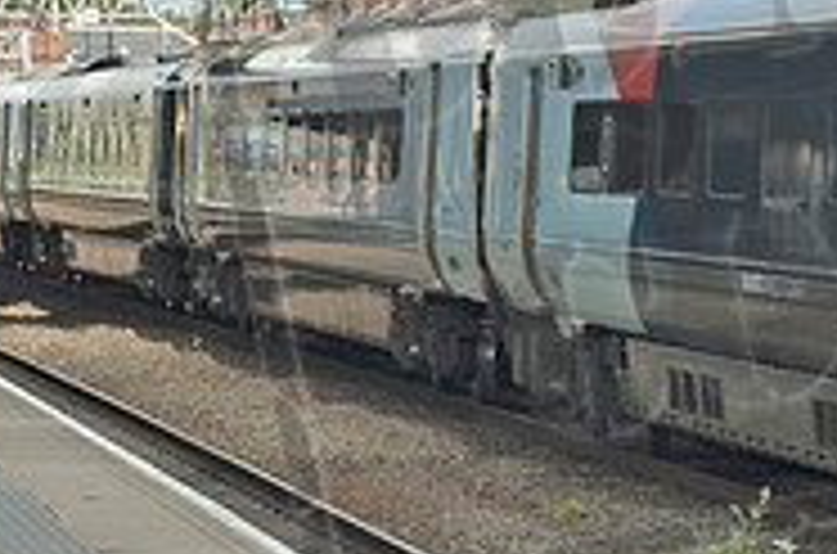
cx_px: 806
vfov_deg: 6.1
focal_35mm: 224
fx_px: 5195
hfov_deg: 9.2
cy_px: 101
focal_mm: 48
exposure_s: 1/250
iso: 200
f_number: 8
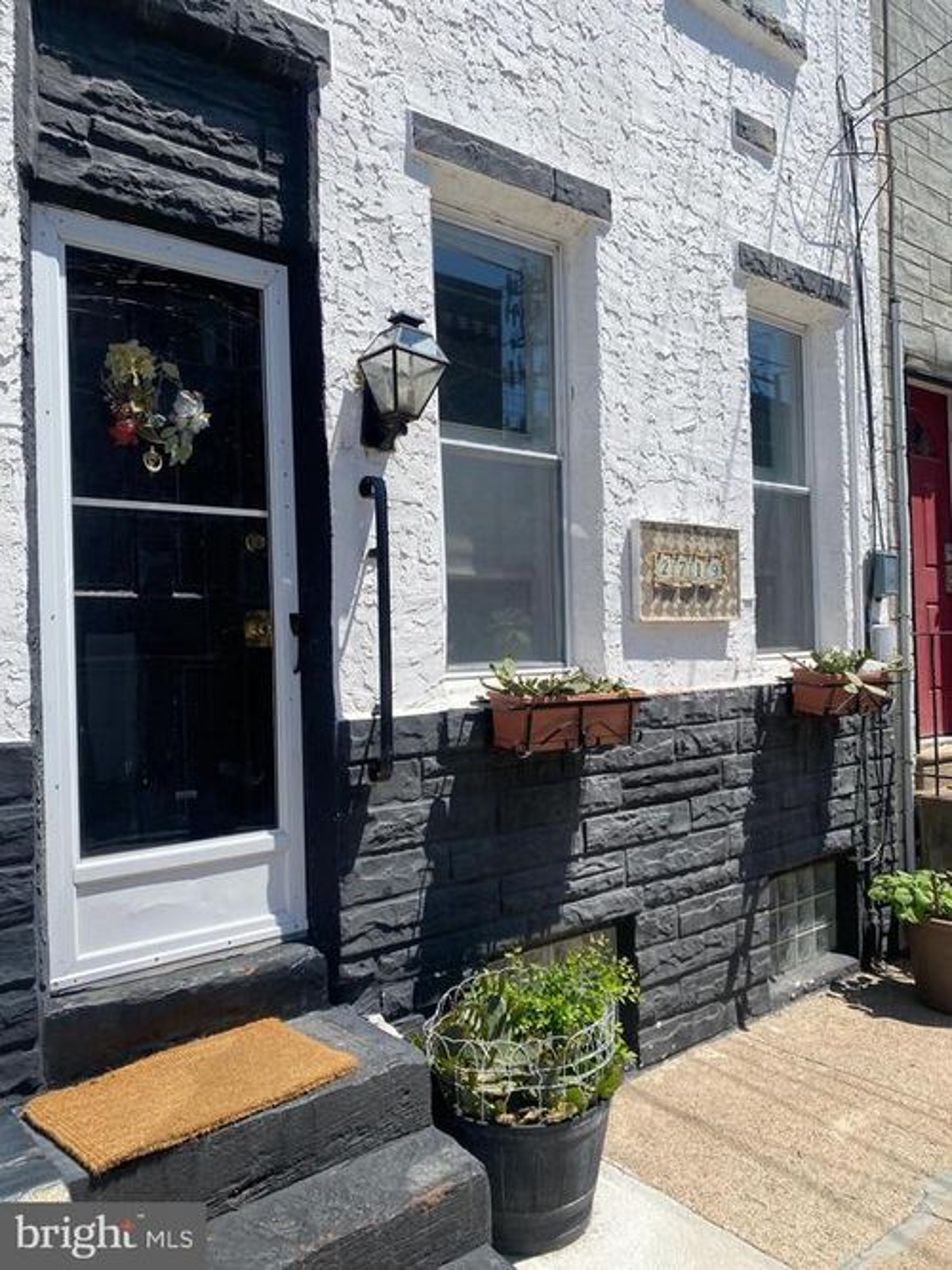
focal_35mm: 26
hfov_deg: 53.0
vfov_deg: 67.3
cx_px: 476
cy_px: 635
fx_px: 954
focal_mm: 4.25
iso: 32
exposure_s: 1/3610
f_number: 1.8
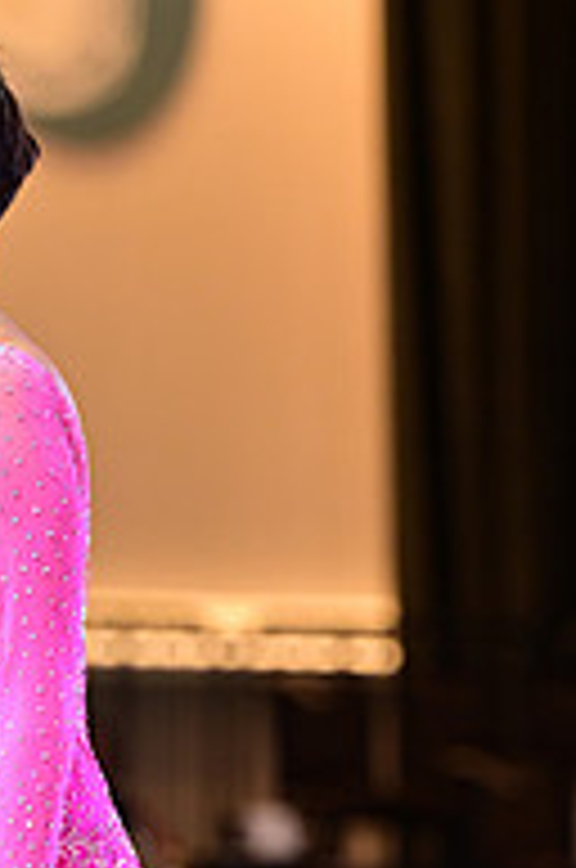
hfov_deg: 2.8
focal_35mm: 481
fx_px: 11585
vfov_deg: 4.3
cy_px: 1120
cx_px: -198
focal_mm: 160
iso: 1600
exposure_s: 1/250
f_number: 3.5
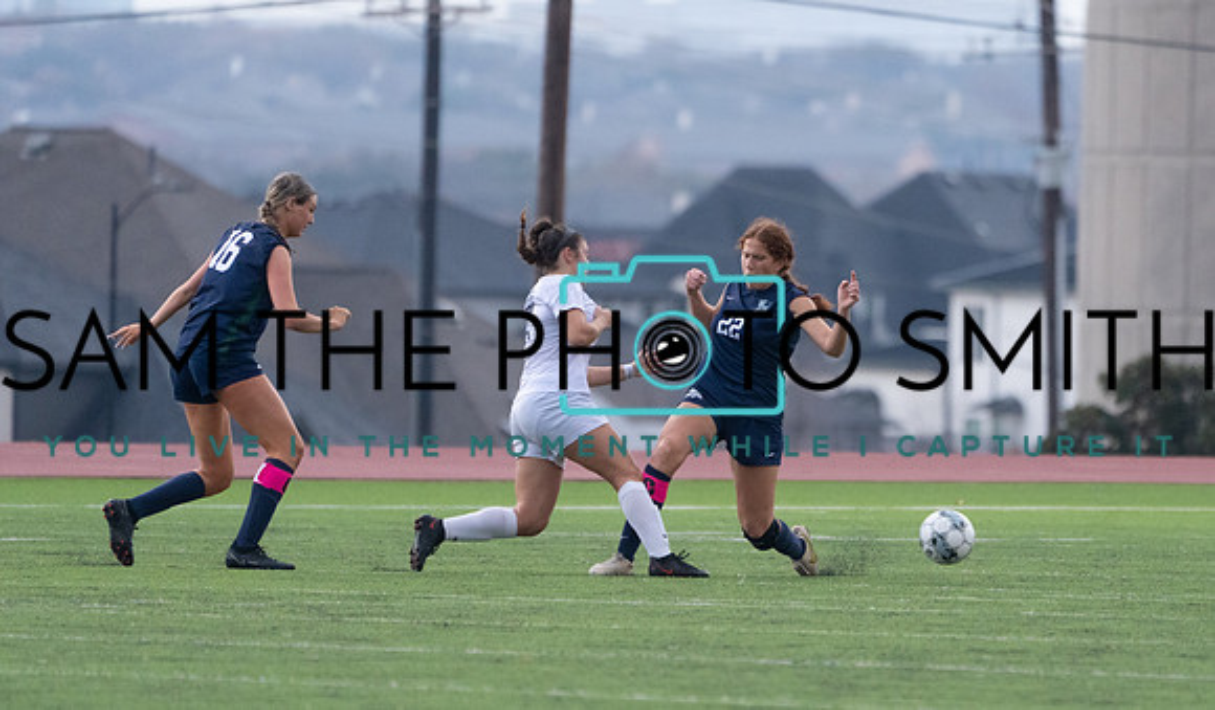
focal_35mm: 604
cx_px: 846
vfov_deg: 2.1
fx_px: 19630
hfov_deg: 3.5
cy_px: 413
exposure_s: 1/1250
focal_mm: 400
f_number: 5.6
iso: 3200
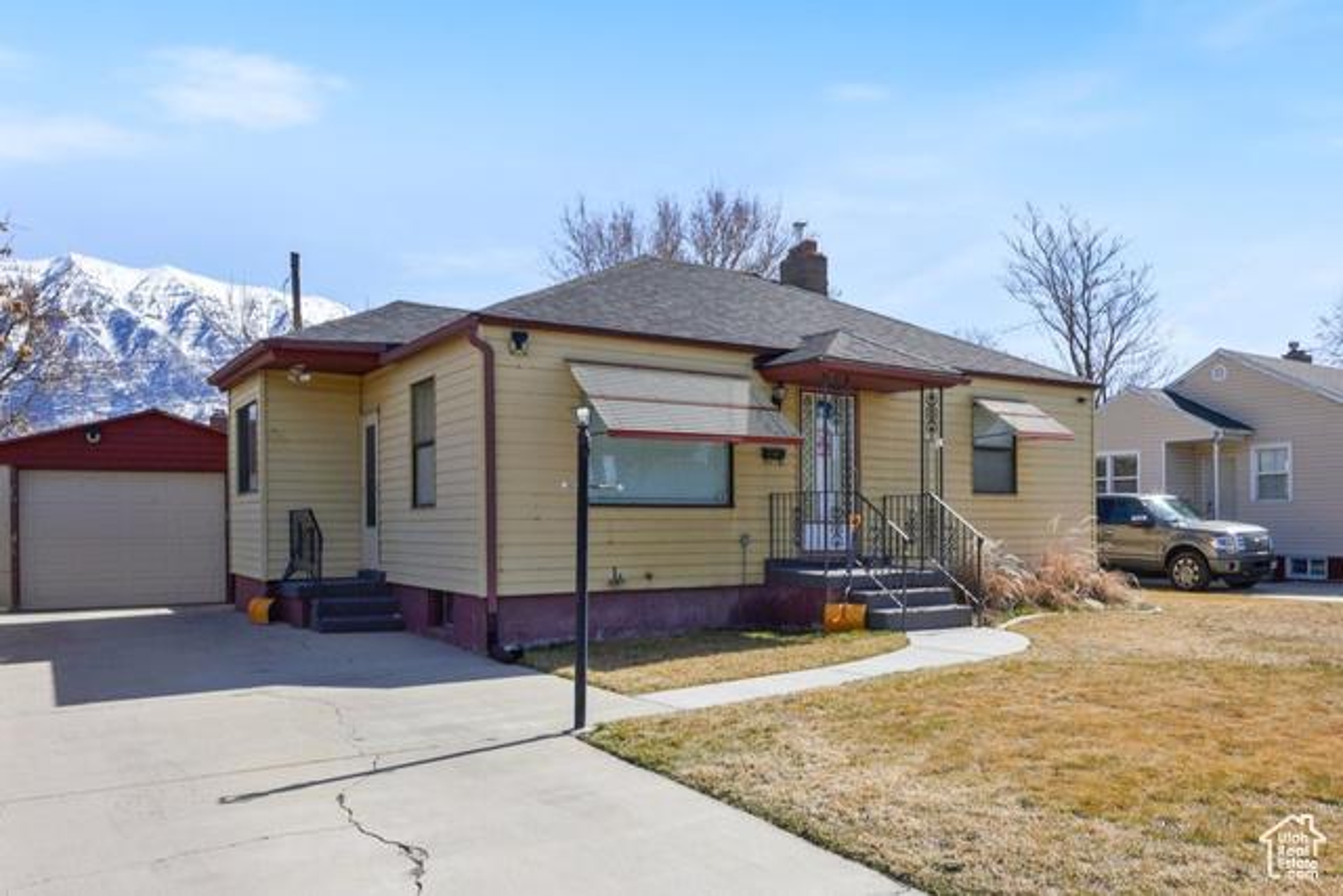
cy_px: 448
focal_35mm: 16
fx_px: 597
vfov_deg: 73.8
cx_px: 672
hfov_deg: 96.7
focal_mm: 16
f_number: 8
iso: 200
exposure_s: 1/640
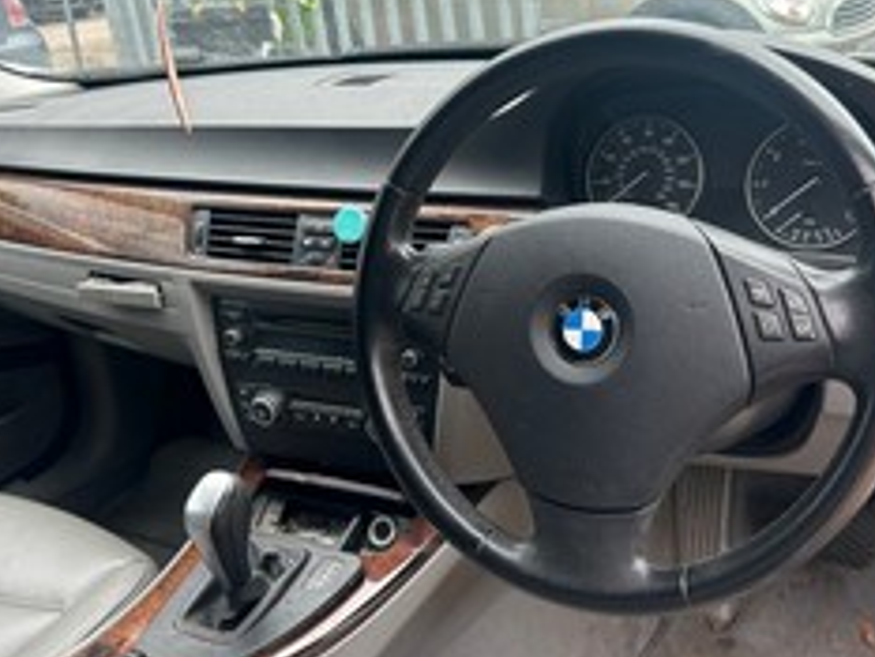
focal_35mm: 39
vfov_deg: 36.8
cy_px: 349
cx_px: 507
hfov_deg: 47.7
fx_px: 986
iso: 50
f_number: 1.5
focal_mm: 5.7
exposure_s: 1/317
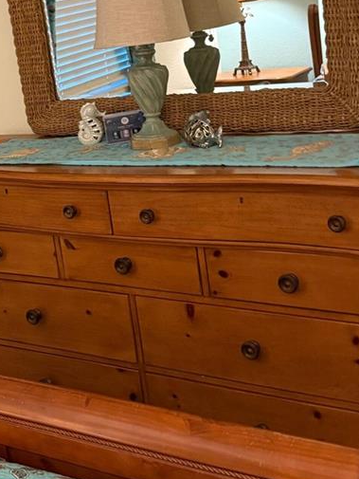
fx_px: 788
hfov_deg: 25.3
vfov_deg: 33.4
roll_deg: +10.6
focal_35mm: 57
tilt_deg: -9.7
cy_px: 148
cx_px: 80
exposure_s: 1/40
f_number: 1.78
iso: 640
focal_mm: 6.76
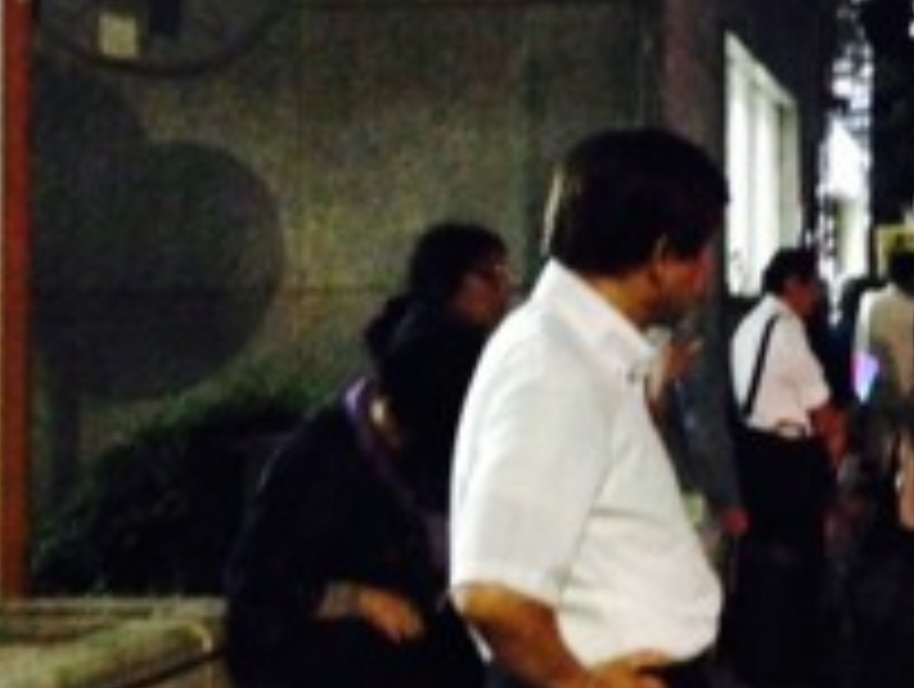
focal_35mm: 146
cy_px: 310
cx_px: 909
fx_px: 3862
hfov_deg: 13.3
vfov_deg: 10.2
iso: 1600
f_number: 2.4
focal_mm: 4.12
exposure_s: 1/15
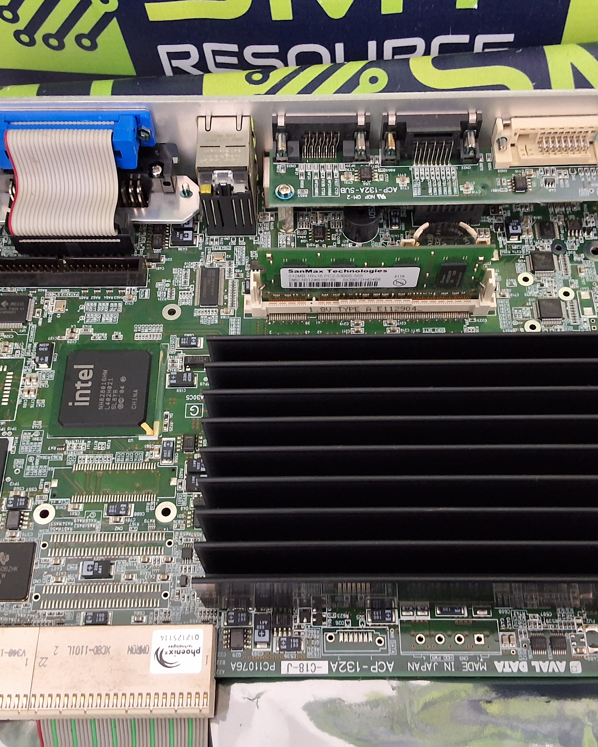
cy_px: 375
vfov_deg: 49.1
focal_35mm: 37
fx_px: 819
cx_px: 307
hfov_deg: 40.1
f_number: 1.9
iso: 400
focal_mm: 2.91
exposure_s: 1/20
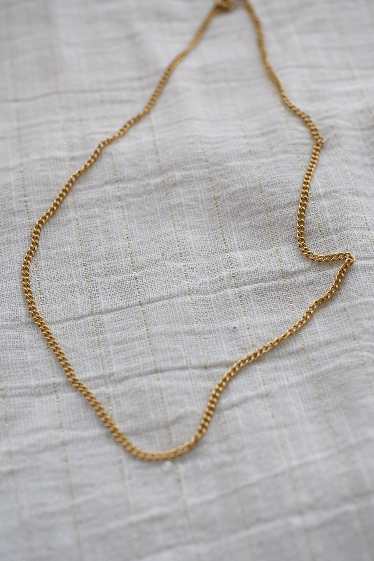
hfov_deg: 25.8
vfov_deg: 37.8
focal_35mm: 52
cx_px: 187
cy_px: 280
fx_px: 818
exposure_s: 1/125
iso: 450
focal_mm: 35
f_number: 4
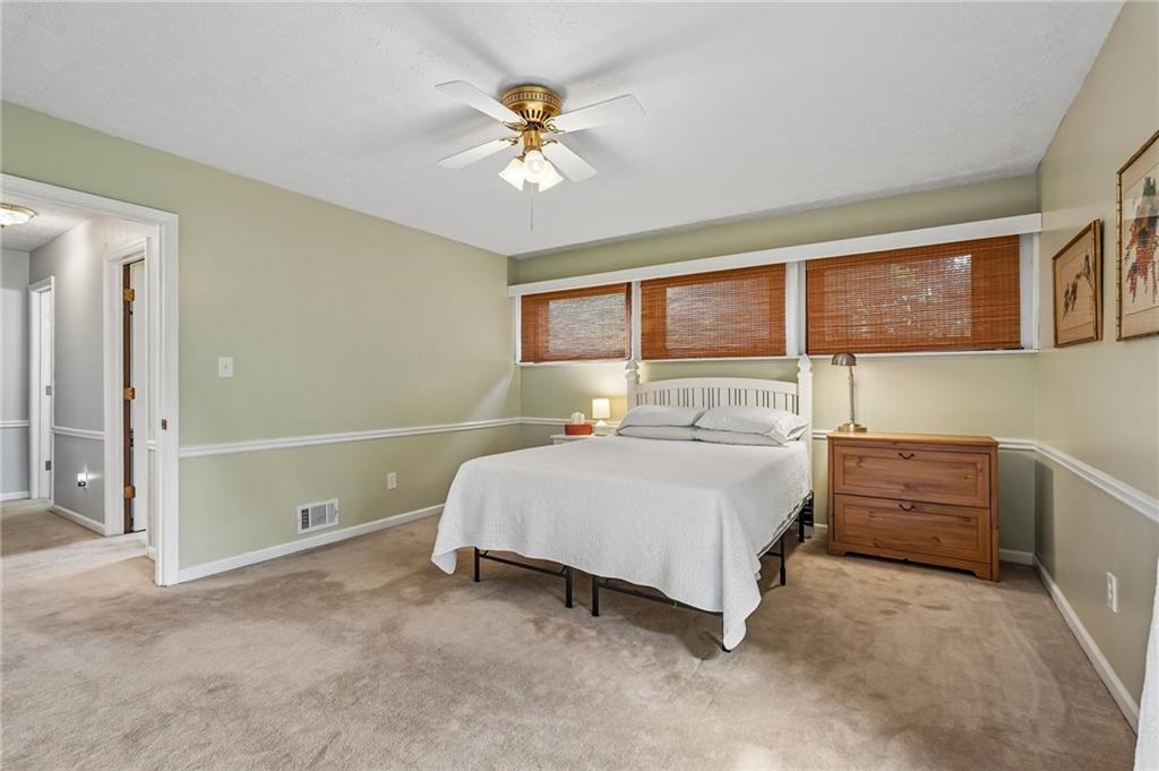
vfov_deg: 73.7
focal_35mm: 16
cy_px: 386
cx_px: 580
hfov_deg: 96.8
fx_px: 515
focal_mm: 16
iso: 800
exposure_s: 1/20
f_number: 8
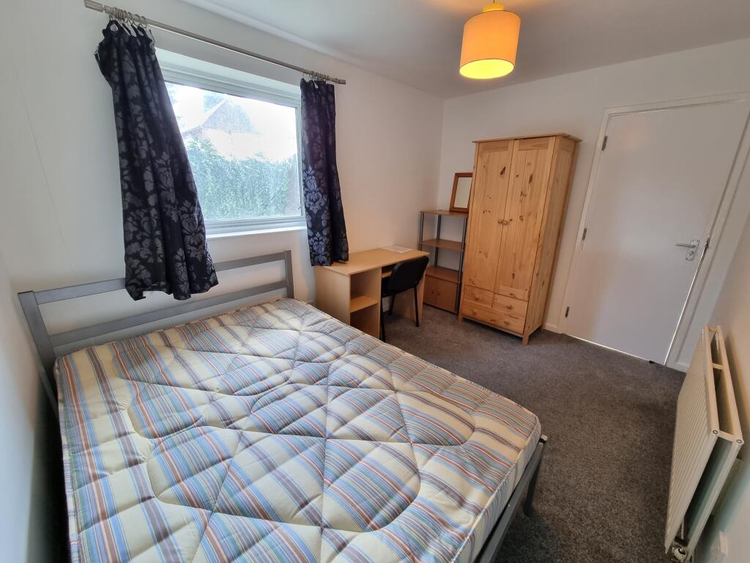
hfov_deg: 106.2
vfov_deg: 89.9
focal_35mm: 13
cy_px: 282
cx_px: 375
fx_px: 282
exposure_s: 1/50
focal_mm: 2.2
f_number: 2.2
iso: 320
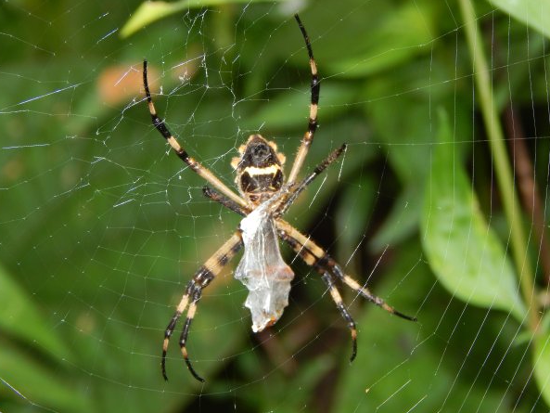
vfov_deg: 7.8
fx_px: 3019
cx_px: 271
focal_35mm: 190
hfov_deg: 10.4
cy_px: 211
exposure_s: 1/30
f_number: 10.5
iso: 180
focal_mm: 32.8
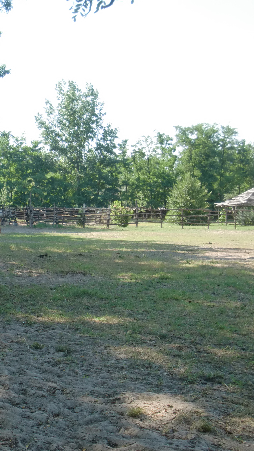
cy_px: 228
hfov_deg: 20.7
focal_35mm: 56
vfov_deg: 37.2
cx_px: -3
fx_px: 671
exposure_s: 1/160
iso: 64
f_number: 3.9
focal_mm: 6.66
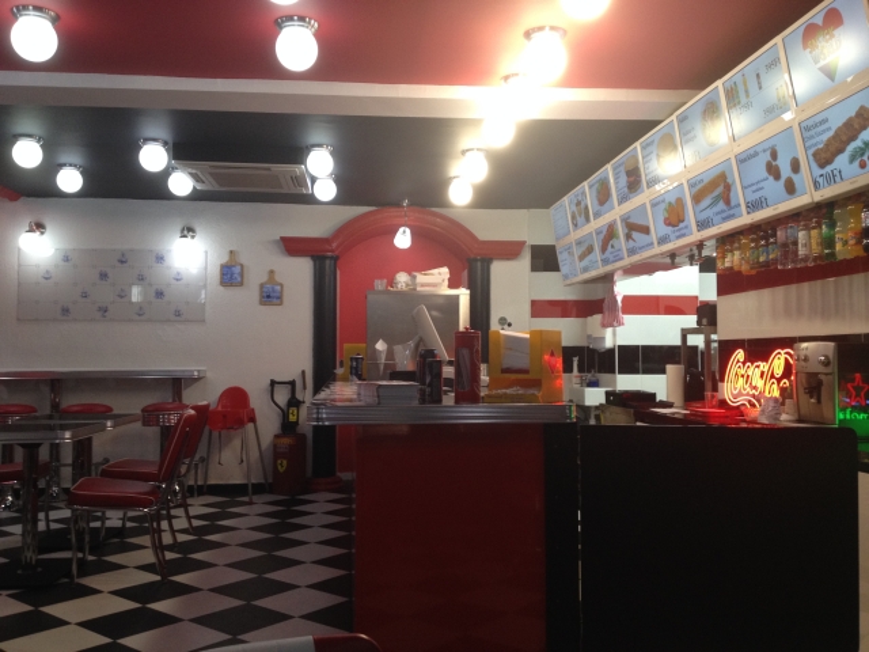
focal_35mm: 35
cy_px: 326
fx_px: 879
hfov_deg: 52.6
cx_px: 434
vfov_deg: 40.7
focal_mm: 4.28
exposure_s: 1/20
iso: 100
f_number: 2.4
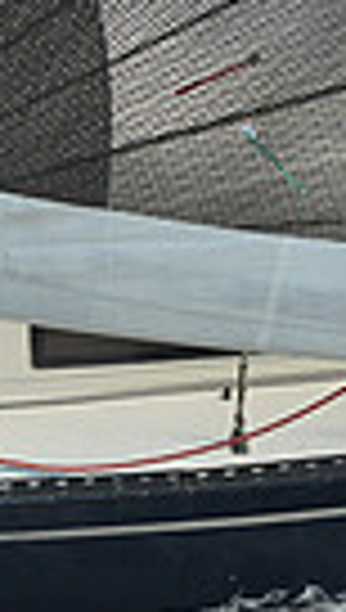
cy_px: 151
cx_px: -948
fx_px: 5064
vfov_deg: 6.9
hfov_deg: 3.7
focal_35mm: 312
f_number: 7.1
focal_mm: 70
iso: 320
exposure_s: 1/1250
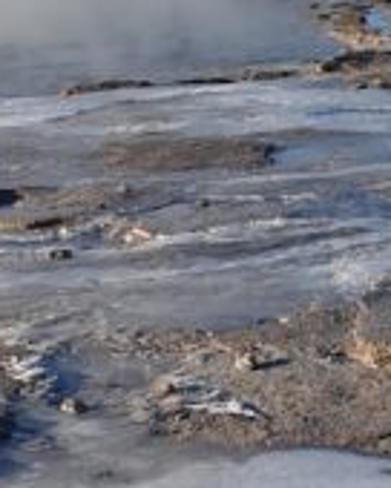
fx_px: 2213
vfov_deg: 12.2
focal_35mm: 153
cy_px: -141
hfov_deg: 10.1
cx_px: 334
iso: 50
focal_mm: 4.3
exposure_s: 1/1422
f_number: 2.4
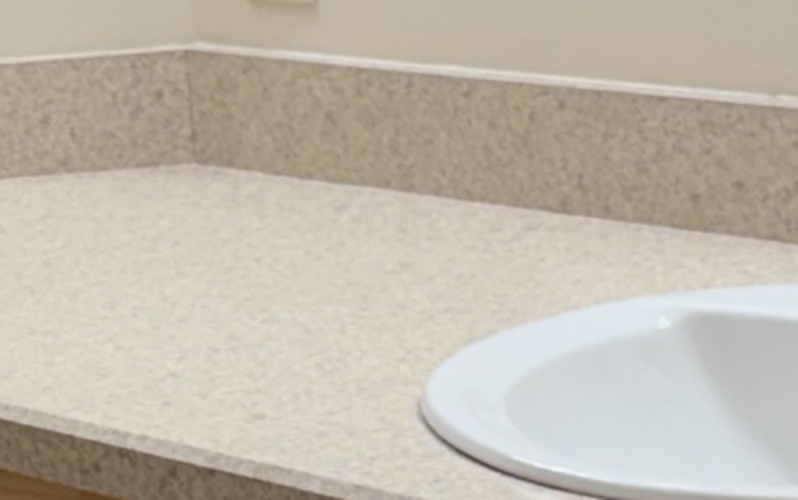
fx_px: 3829
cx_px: -105
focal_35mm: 176
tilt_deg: -12.6
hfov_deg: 11.7
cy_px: 329
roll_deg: +6.5
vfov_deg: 7.5
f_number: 1.6
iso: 80
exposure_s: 1/120
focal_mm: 5.96
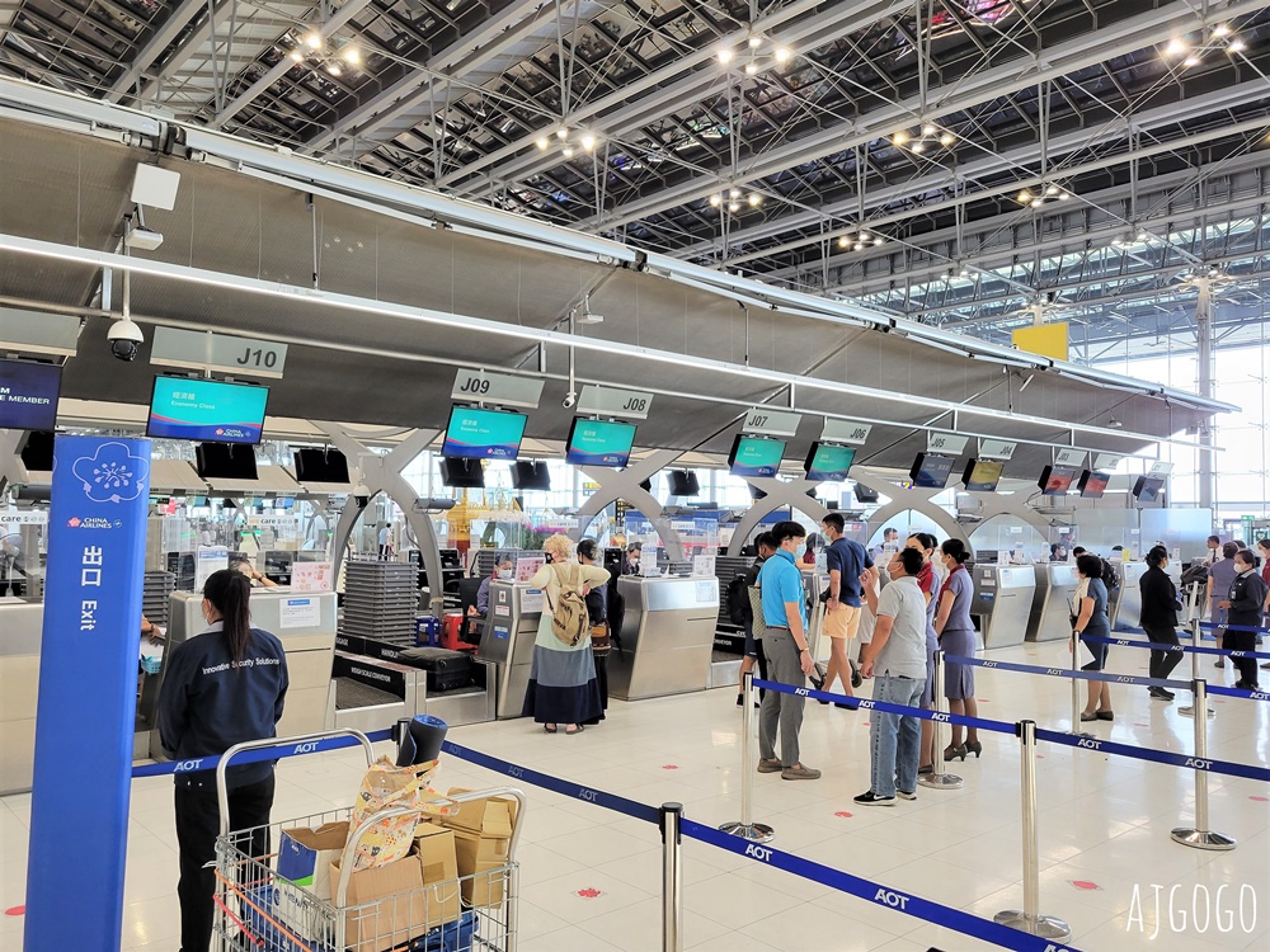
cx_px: 635
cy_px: 476
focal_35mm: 26
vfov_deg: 53.1
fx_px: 954
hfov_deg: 67.3
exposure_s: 1/120
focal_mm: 5.4
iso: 160
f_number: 1.8
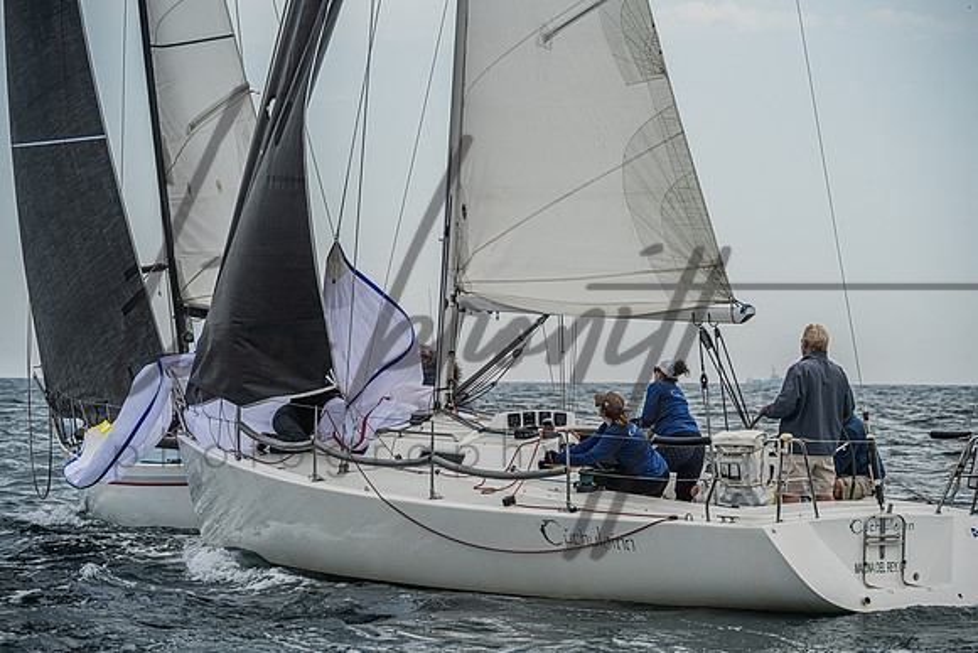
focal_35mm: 174
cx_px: 489
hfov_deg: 11.8
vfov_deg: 7.9
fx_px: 4724
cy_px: 326
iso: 400
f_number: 8
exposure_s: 1/3200
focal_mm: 170
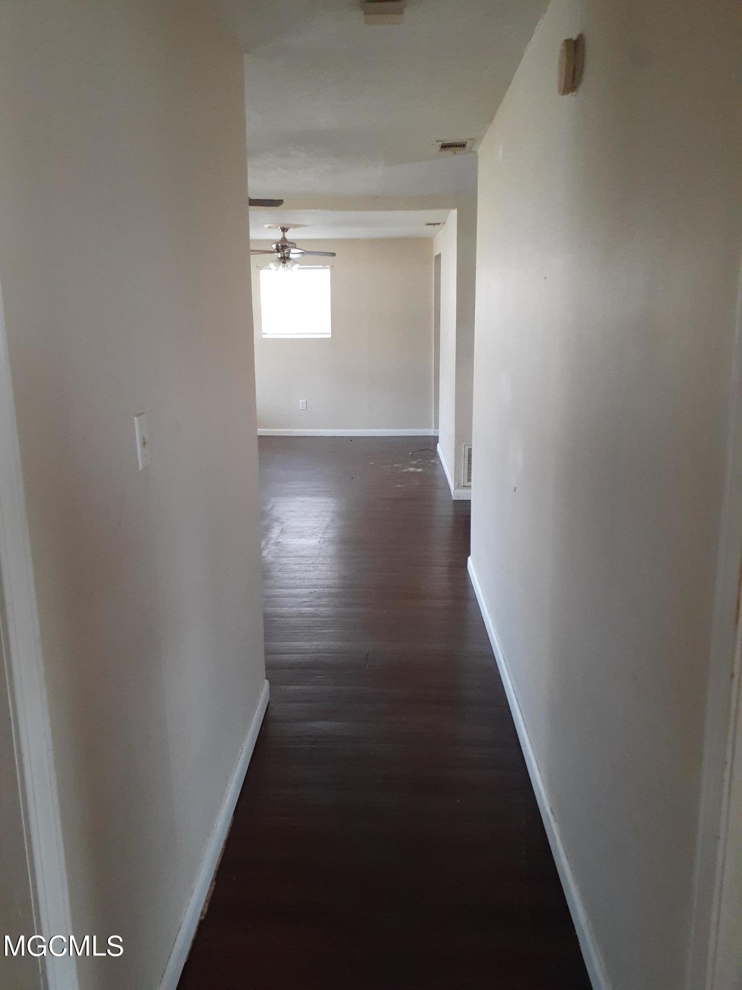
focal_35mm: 27
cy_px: 495
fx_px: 772
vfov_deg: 65.3
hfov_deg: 51.4
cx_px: 371
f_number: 1.9
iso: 320
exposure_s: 1/60
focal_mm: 3.6
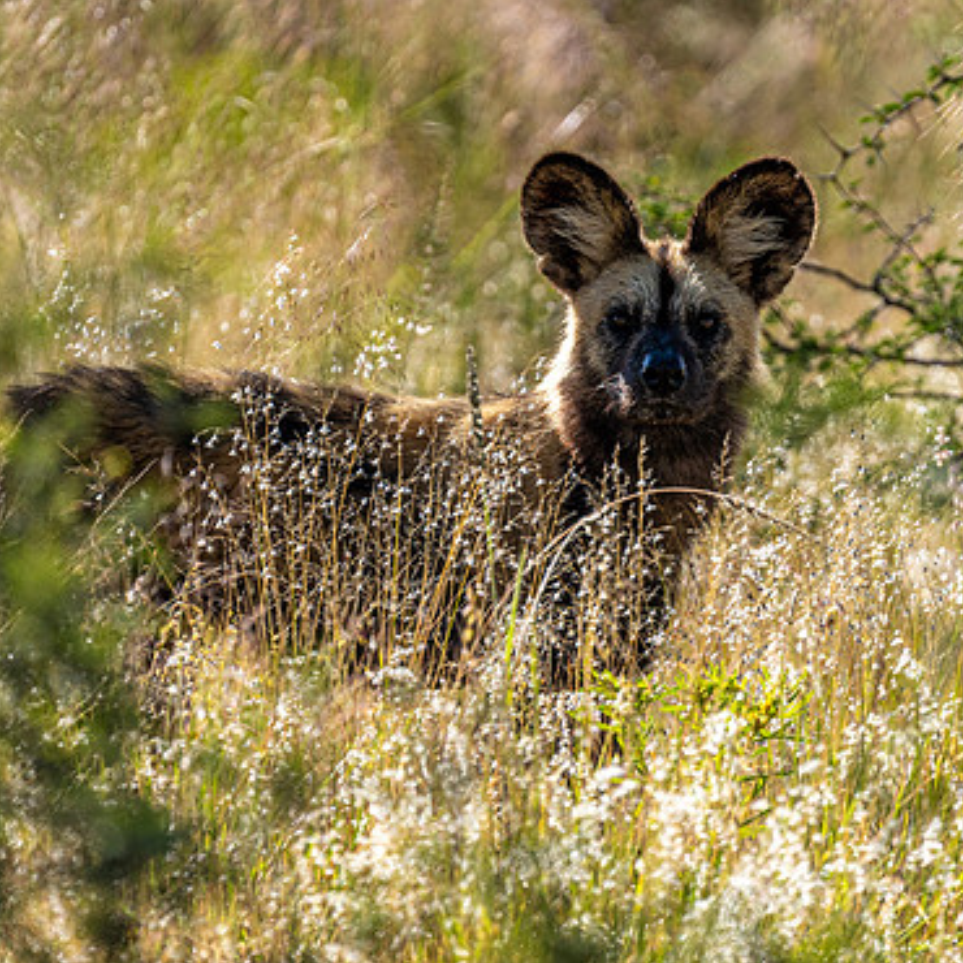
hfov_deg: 1.3
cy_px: 418
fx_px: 42396
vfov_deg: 1.3
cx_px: 513
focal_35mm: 1347
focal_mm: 600
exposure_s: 1/2500
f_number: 4
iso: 400
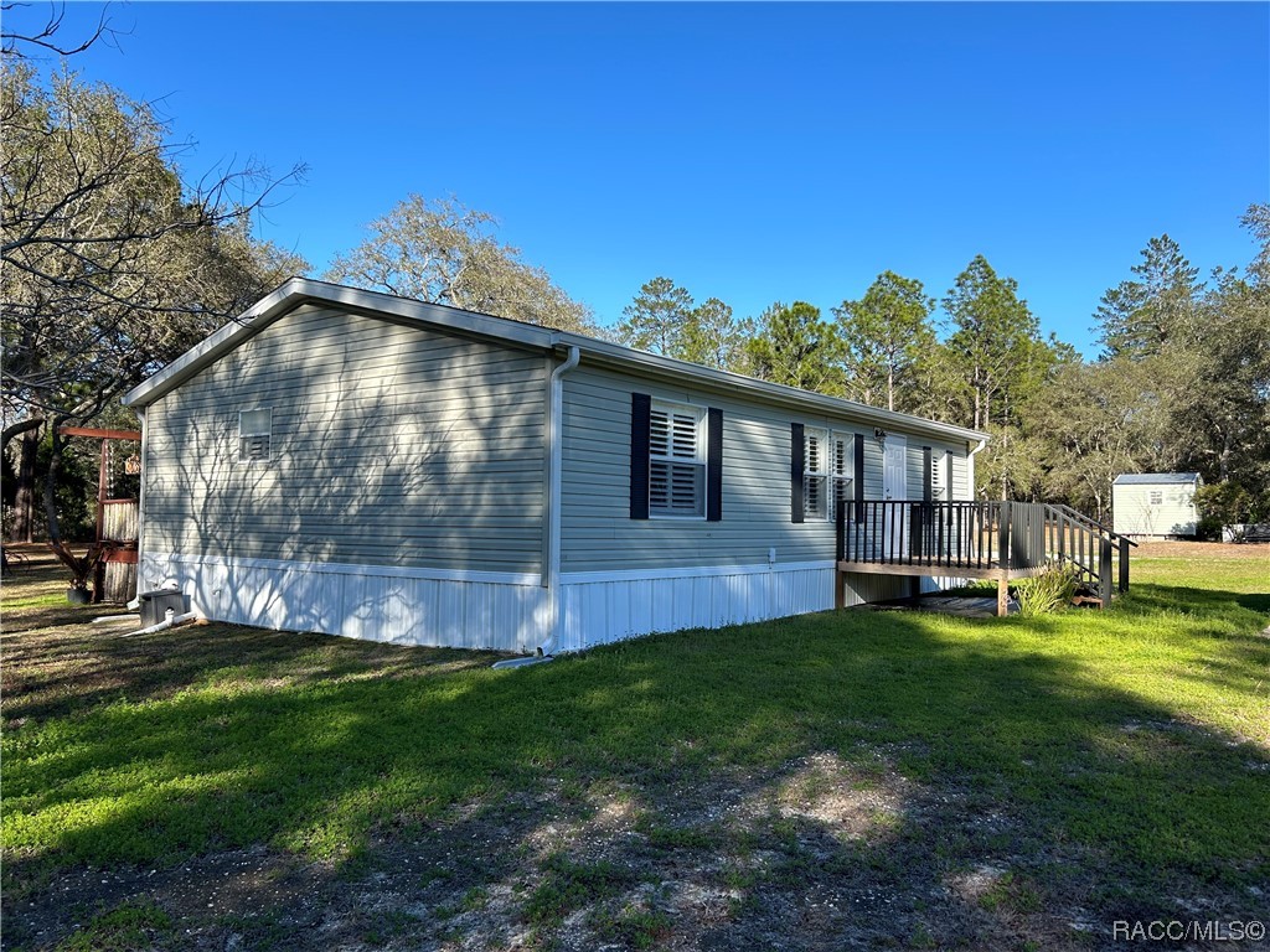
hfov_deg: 67.3
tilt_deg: +2.6
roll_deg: -0.7
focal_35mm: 26
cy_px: 476
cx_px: 635
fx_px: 954
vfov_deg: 53.1
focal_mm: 5.7
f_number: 1.5
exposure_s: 1/2208
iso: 50
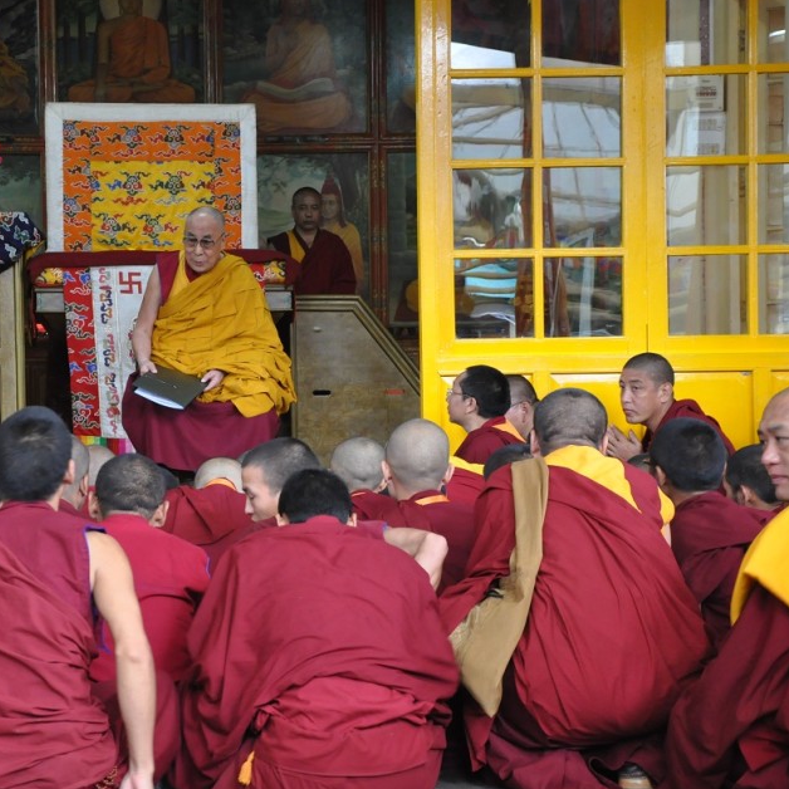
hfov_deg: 20.8
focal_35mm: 83
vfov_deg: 20.9
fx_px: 2140
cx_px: 234
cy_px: 423
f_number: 5
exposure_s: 1/25
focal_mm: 40
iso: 1250
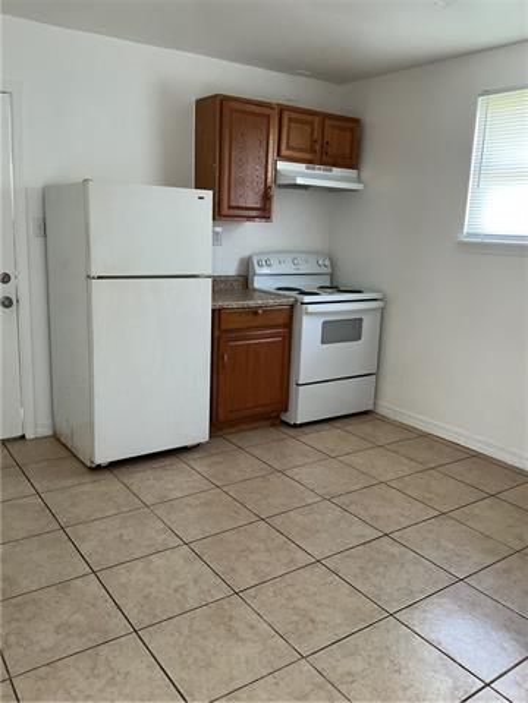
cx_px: 264
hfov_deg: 48.2
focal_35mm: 29
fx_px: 590
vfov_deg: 61.7
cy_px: 352
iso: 100
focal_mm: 3
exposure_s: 1/50
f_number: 1.8
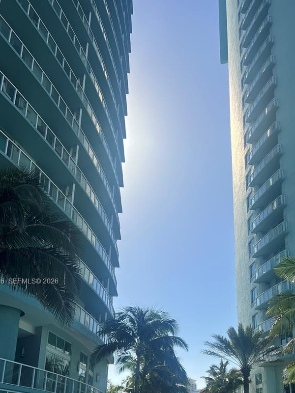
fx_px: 443
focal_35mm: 39
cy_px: 282
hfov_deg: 36.6
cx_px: 189
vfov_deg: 46.6
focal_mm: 5.7
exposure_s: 1/7463
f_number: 1.5
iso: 50
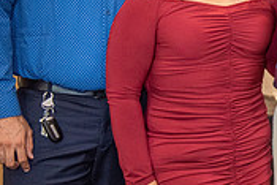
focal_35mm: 126
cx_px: 429
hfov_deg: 14.9
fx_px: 970
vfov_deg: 10.9
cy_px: 58
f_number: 2.8
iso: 1600
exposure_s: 1/200
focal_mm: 38
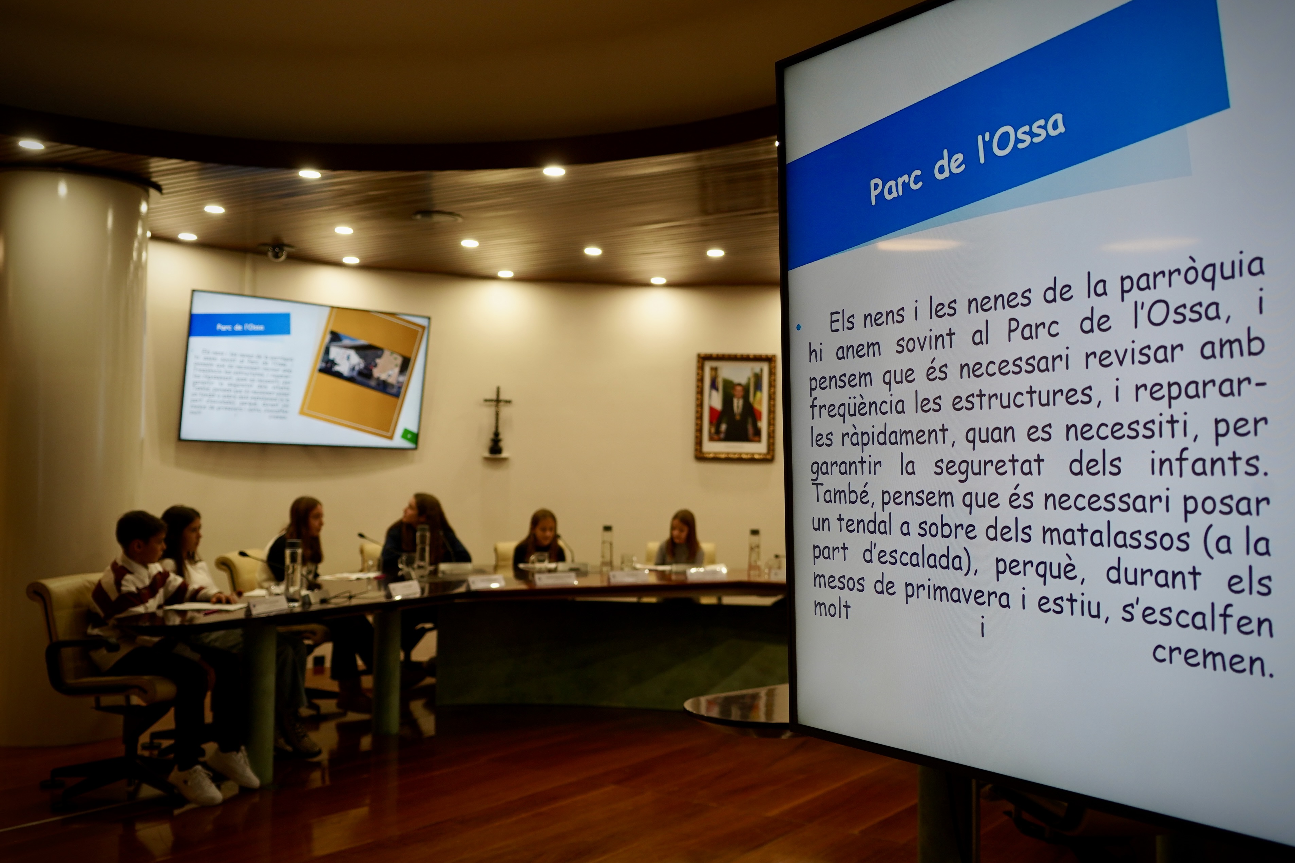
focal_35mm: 33
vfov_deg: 40.0
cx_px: 657
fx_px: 1187
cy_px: 432
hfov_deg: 57.2
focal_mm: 32
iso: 800
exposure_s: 1/160
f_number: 4
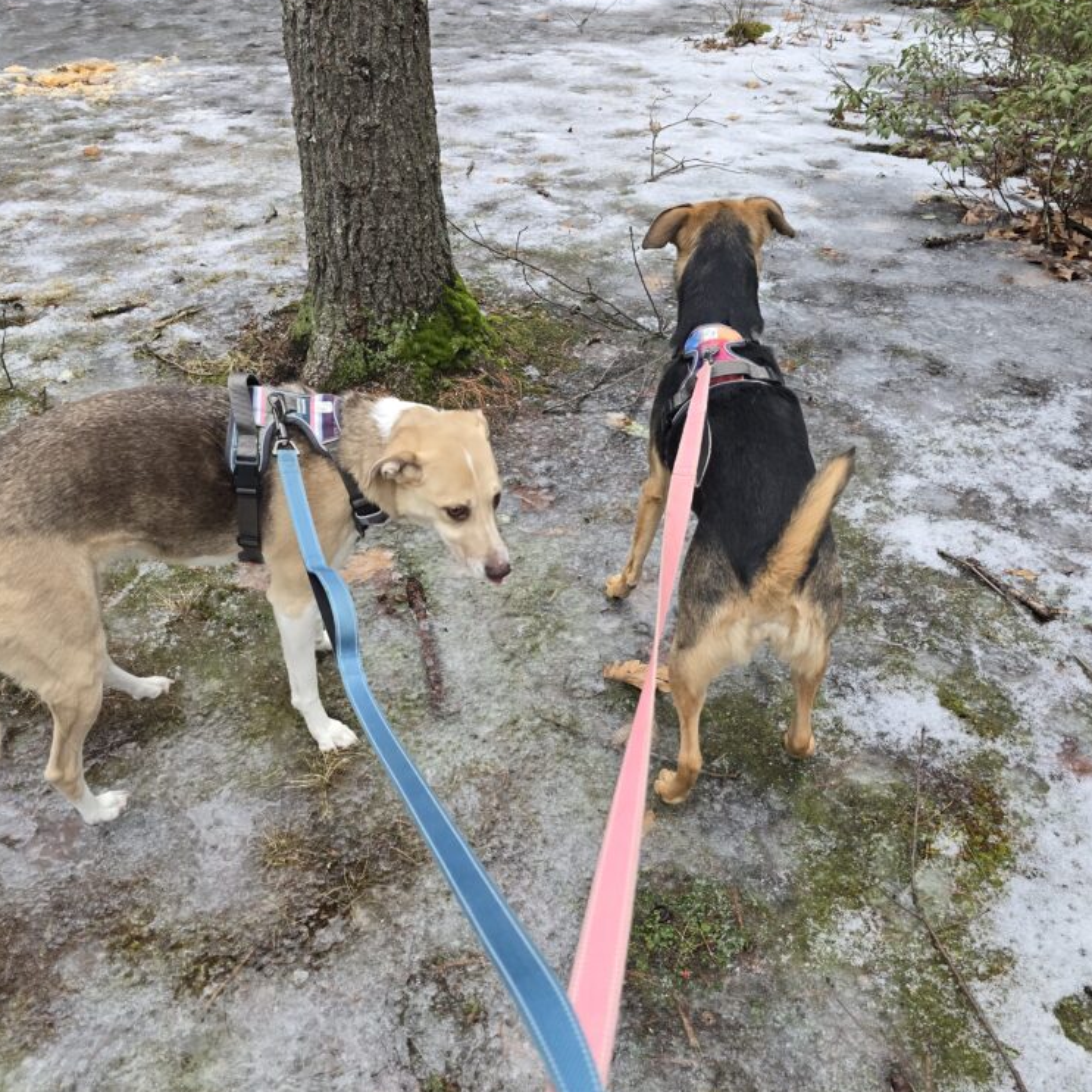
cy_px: 566
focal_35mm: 28
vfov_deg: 57.3
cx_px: 556
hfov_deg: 57.3
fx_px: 999
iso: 125
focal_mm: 6.3
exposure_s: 1/180
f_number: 1.7
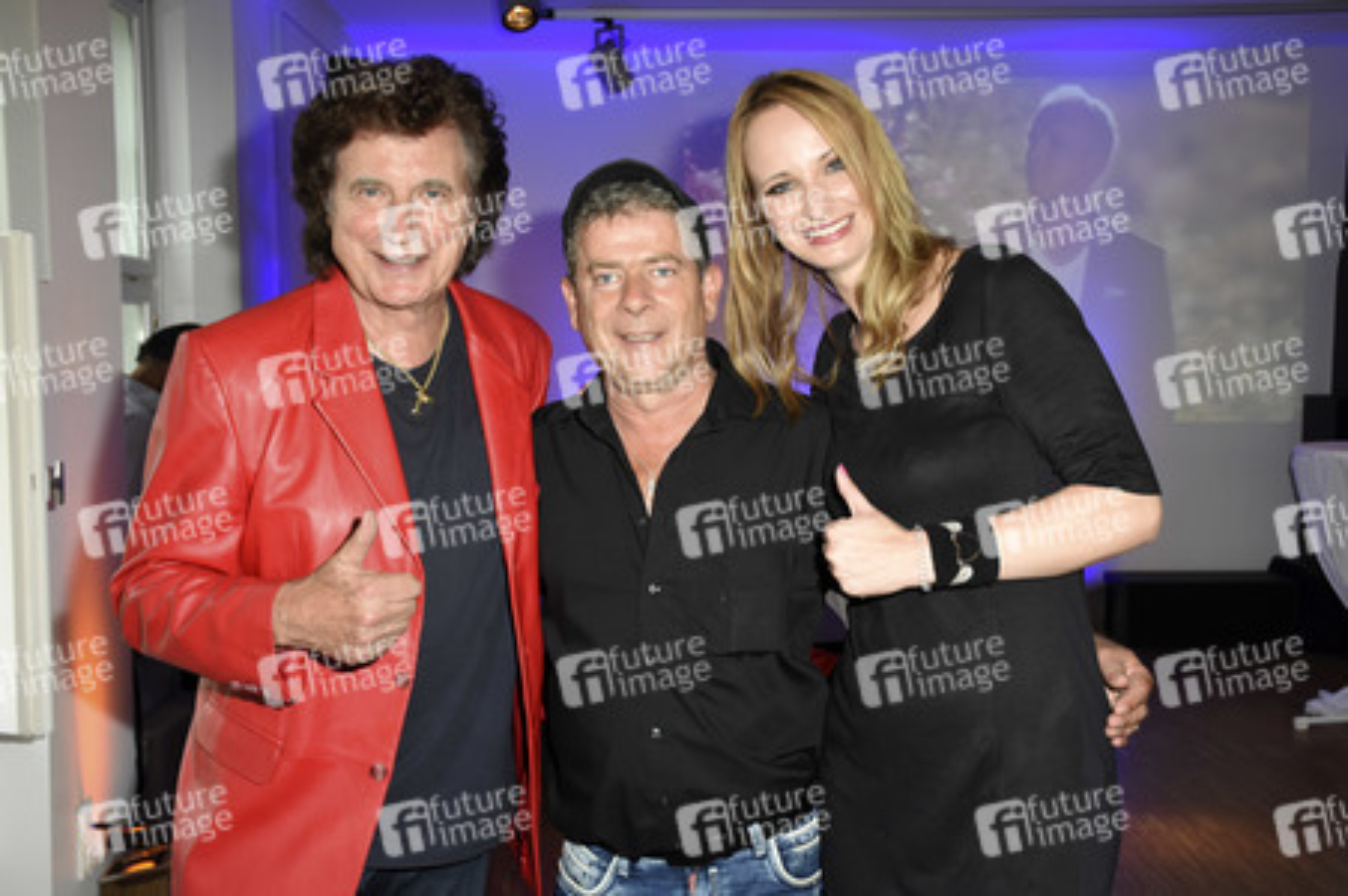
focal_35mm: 36
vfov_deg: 36.8
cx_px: 674
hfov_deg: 53.2
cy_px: 448
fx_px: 1347
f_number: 5.6
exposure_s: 1/160
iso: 800
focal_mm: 24
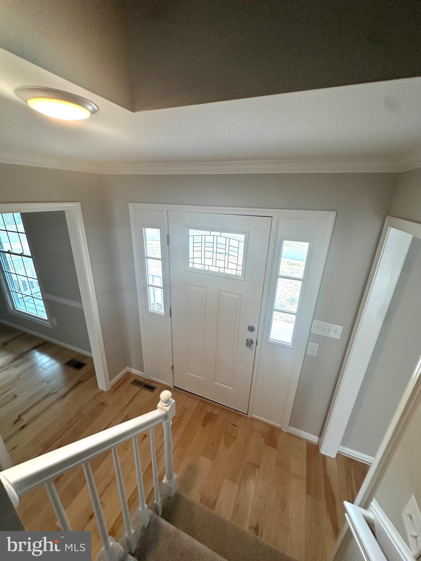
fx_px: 227
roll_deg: -2.6
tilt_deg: -20.7
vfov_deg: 102.1
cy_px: 280
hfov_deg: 85.7
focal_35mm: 14
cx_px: 210
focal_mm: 2.22
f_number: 2.2
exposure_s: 1/120
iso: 125
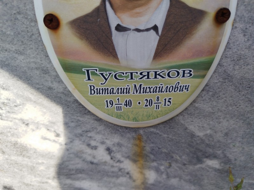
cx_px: 127
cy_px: 95
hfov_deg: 71.6
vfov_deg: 56.8
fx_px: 176
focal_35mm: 24
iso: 50
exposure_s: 1/877
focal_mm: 5.31
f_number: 1.7
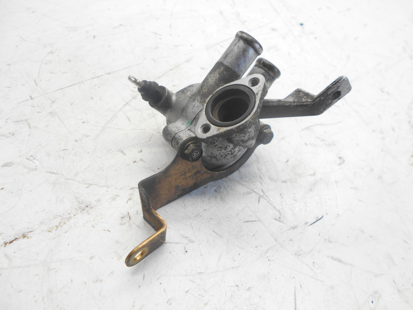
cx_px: 206
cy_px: 155
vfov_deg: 53.1
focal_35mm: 26
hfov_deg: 67.3
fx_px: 310
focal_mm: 4.6
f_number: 3.2
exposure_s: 1/40
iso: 80
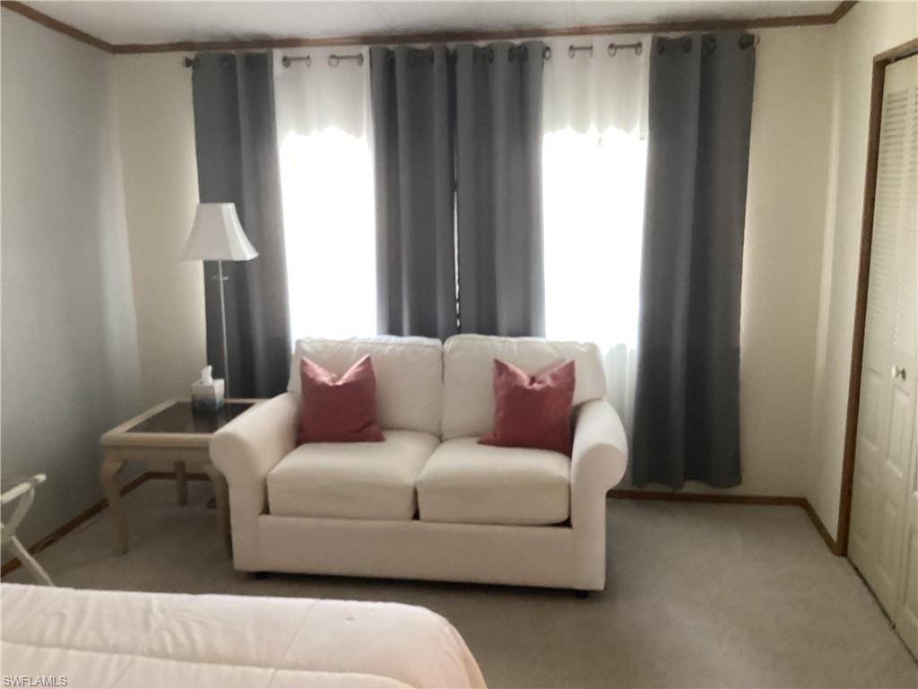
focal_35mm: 31
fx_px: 822
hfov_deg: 58.4
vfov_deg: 45.4
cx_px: 459
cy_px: 344
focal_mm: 3.3
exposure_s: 1/60
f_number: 2.4
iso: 250
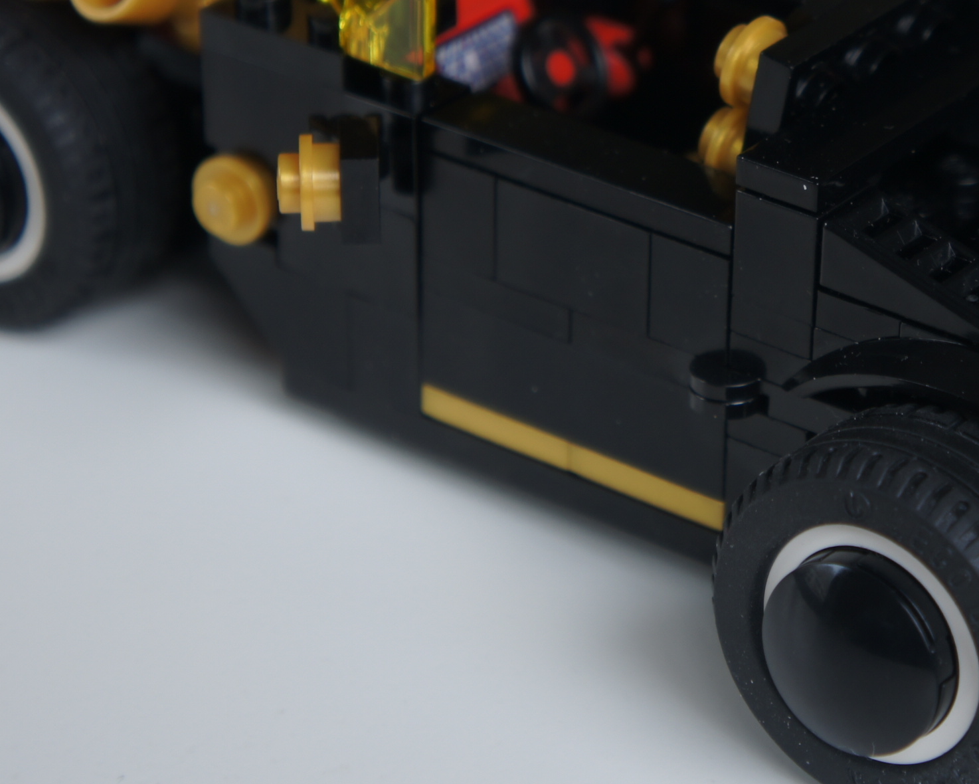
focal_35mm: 134
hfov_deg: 14.3
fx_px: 3884
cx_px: 723
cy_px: 203
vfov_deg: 11.5
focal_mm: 42
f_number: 4.5
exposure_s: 1/80
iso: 400
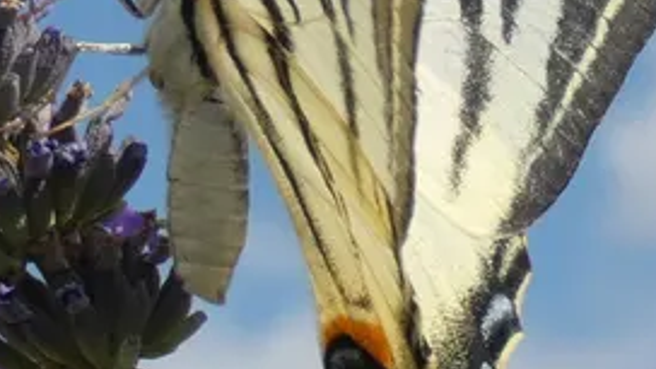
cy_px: 256
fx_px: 3879
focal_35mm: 223
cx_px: 335
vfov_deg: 5.4
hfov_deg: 9.7
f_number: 4.6
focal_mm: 15.6
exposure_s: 1/640
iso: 80
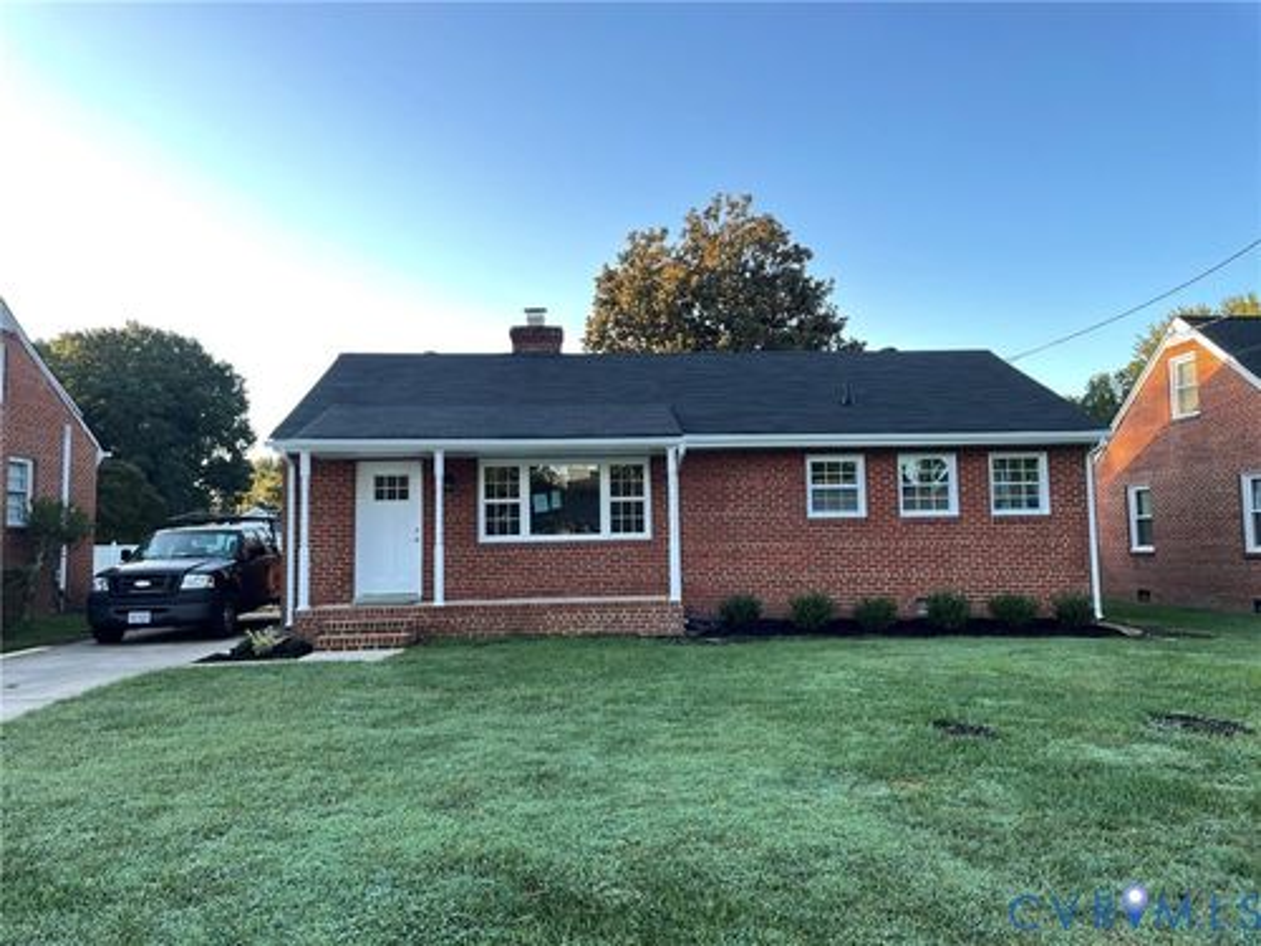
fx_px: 947
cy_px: 473
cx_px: 630
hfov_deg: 67.3
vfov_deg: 53.1
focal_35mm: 26
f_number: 1.6
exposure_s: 1/131
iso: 32
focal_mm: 4.2
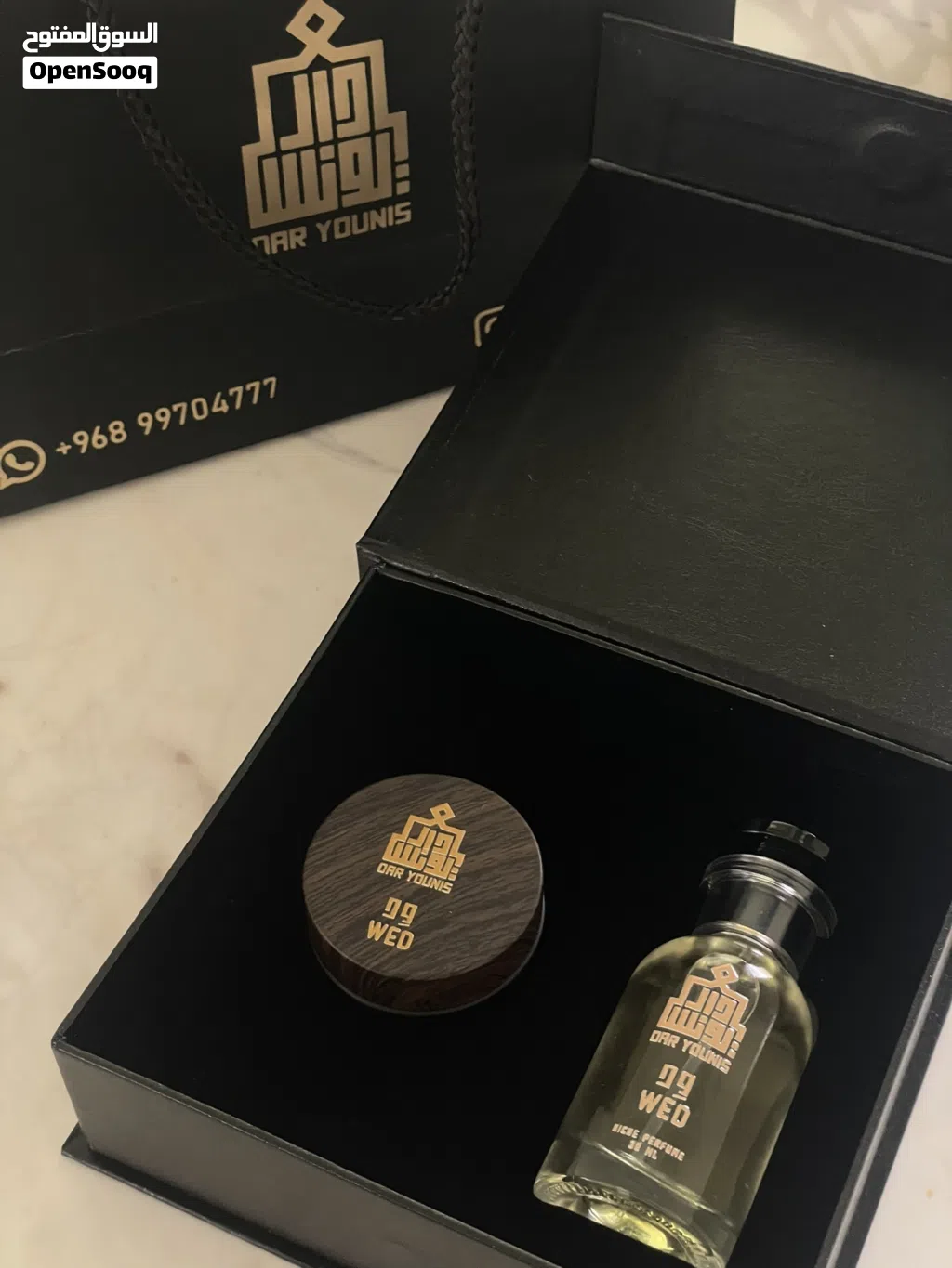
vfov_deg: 36.8
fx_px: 1906
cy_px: 634
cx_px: 476
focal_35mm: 52
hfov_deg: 28.0
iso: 500
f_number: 2
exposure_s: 1/31
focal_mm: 6
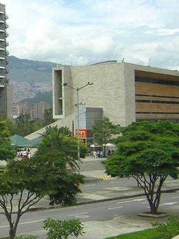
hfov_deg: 18.2
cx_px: -31
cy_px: 74
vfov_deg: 25.2
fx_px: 531
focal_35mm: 77
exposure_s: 1/332
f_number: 5.2
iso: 100
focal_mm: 4.7
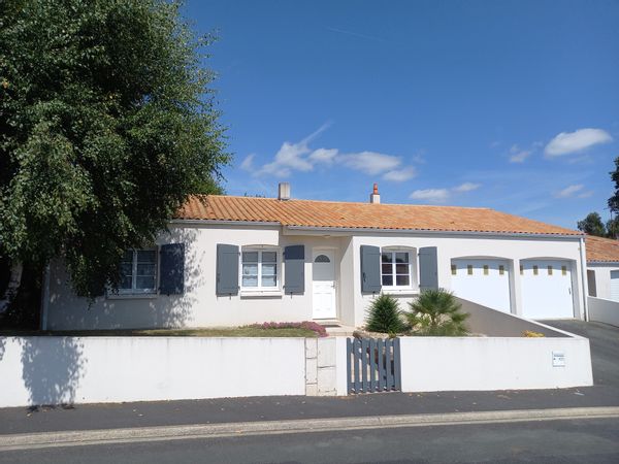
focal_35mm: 25
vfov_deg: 54.9
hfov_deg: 69.4
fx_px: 447
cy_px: 232
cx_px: 310
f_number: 1.8
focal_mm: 4.65
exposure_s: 1/1502
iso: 50
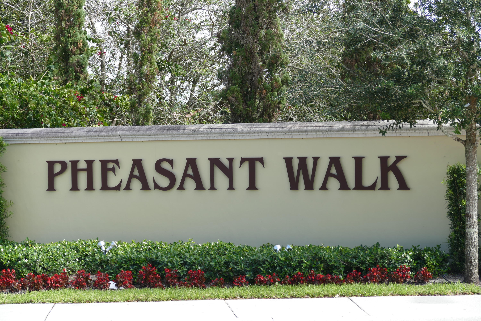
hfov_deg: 16.3
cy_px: 160
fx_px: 1683
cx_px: 240
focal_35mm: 126
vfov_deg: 10.9
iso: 125
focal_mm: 45.89
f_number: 3.9
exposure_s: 1/400
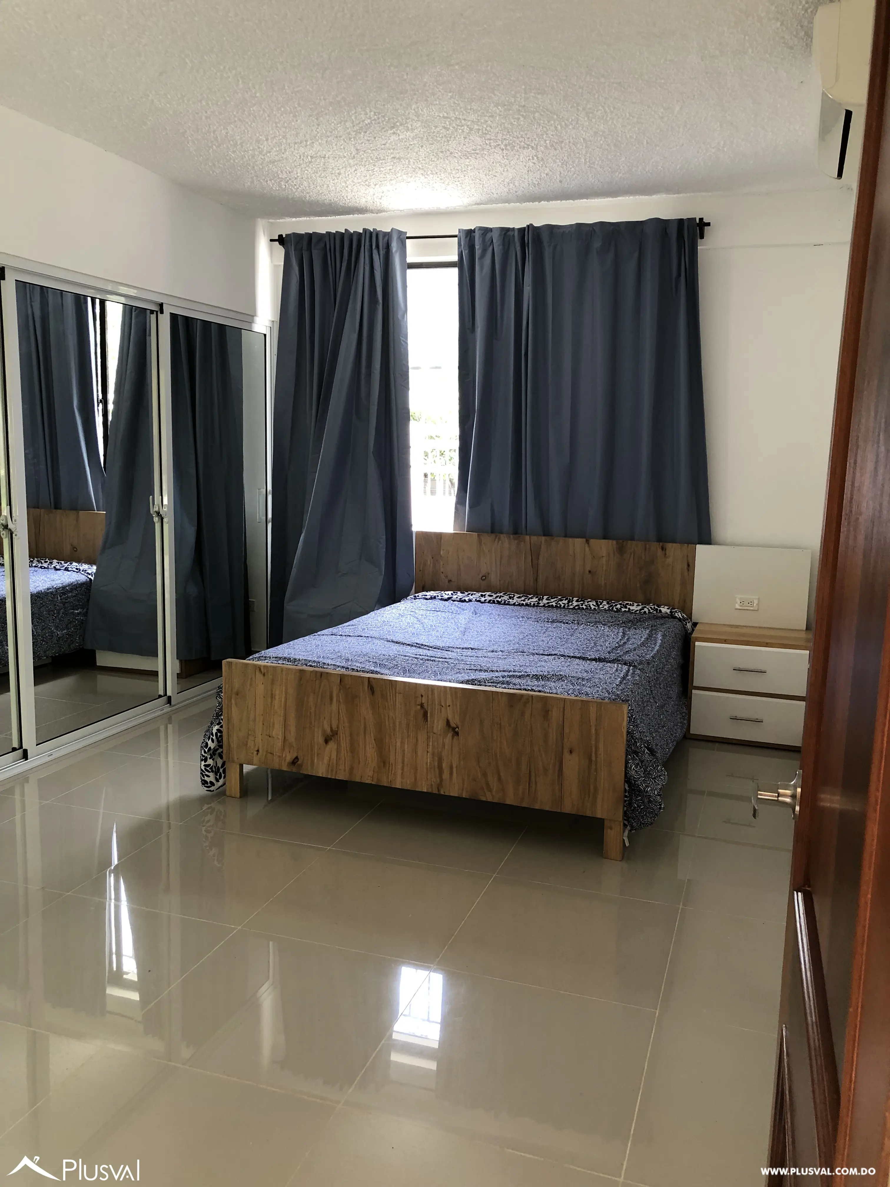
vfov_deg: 63.4
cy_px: 594
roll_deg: -1.3
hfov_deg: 49.7
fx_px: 960
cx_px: 445
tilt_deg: -8.0
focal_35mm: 28
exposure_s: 1/30
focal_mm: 3.99
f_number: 1.8
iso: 25
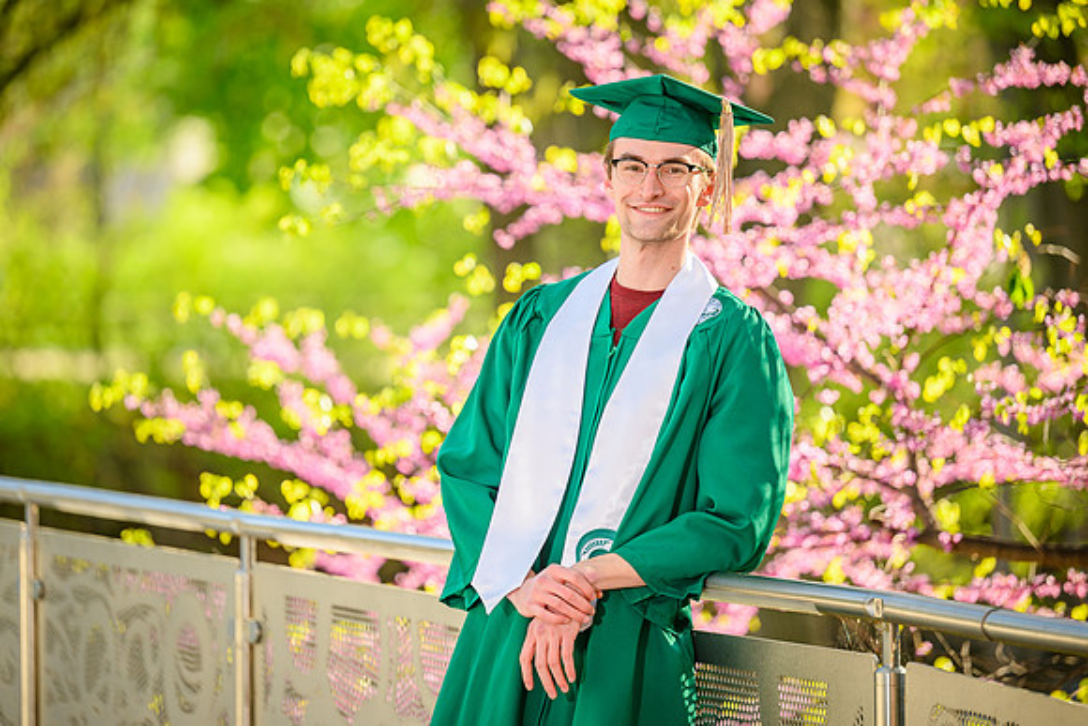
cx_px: 525
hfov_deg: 11.1
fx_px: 5617
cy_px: 310
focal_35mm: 186
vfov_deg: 7.4
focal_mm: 160
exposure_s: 1/400
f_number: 2.8
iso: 100
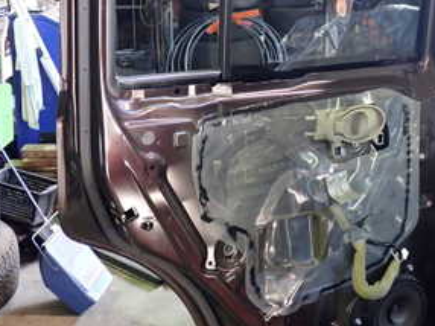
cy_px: 99
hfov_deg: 30.7
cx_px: 265
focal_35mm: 63
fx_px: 791
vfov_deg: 23.1
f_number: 2.3
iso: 640
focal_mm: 5.4
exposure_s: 1/30
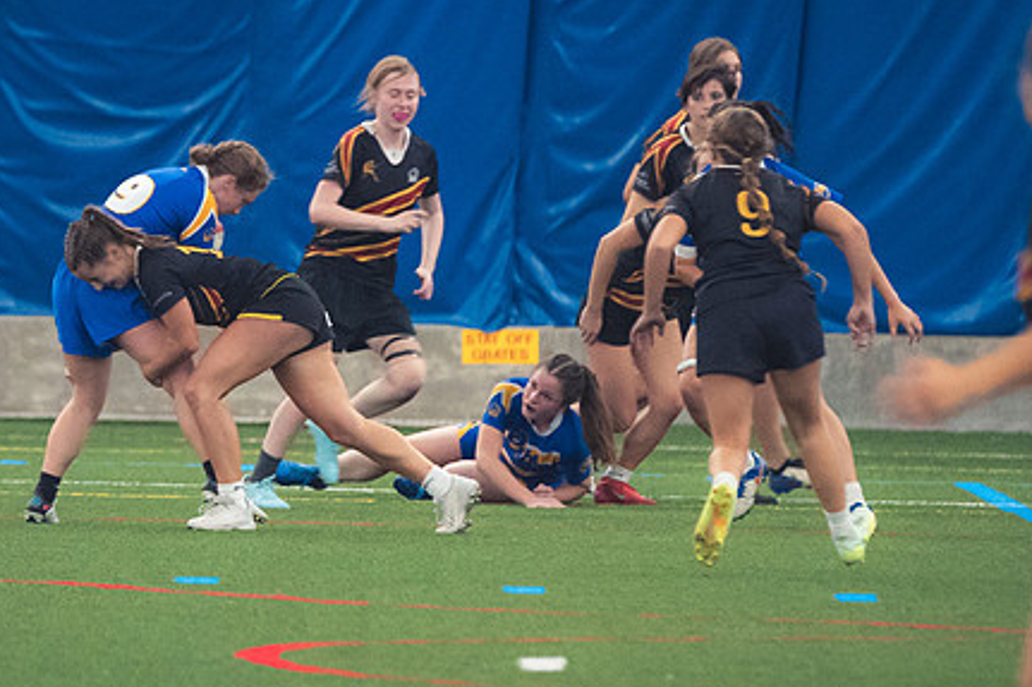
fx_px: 15874
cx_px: 92
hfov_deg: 3.7
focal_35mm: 554
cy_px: 342
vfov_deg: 2.5
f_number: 2.8
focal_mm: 175
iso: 4000
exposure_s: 1/320
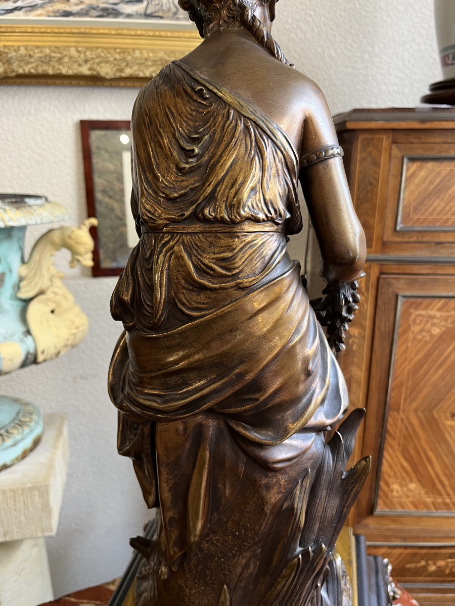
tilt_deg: -17.6
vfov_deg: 67.3
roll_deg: +0.6
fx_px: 456
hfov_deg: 53.1
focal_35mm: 26
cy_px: 303
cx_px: 228
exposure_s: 1/67
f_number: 1.6
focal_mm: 5.1
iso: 125
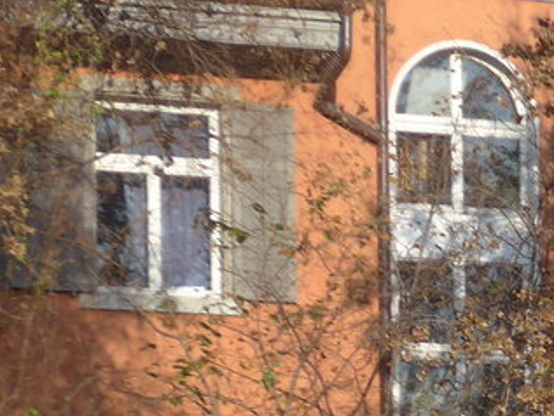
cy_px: 732
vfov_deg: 5.2
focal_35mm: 280
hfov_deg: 6.9
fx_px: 4483
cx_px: 958
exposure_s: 1/400
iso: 80
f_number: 4.2
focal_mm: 15
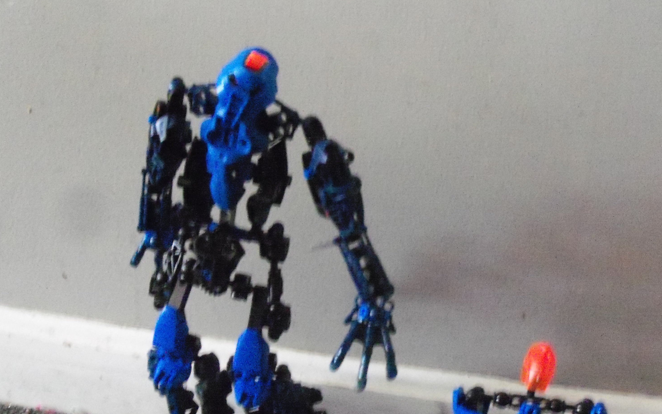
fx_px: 902
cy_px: 262
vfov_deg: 25.7
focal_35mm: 50
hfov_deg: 40.2
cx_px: 369
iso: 800
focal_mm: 6.3
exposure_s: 1/8
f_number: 3
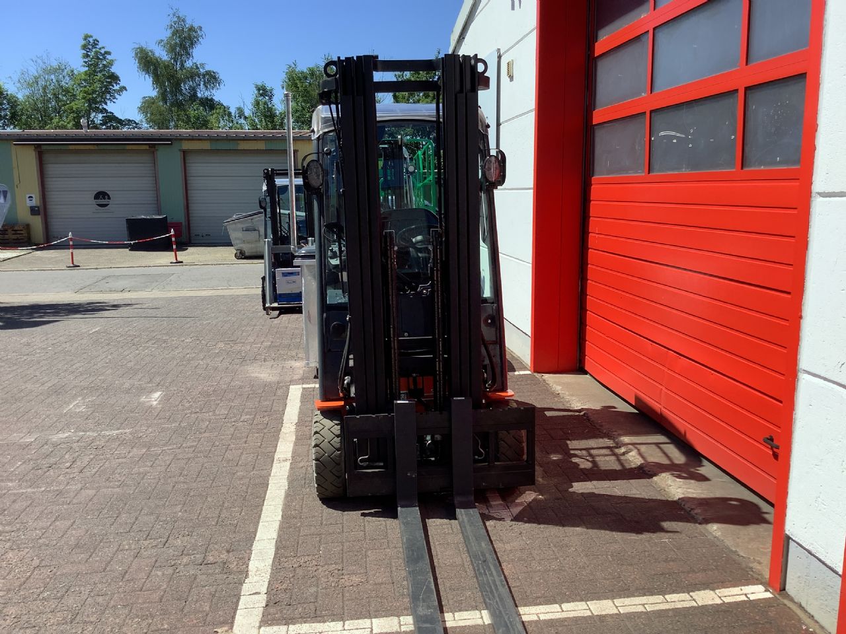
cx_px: 423
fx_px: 758
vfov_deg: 45.4
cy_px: 317
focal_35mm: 31
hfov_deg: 58.4
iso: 25
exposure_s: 1/849
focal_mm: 3.3
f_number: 2.4
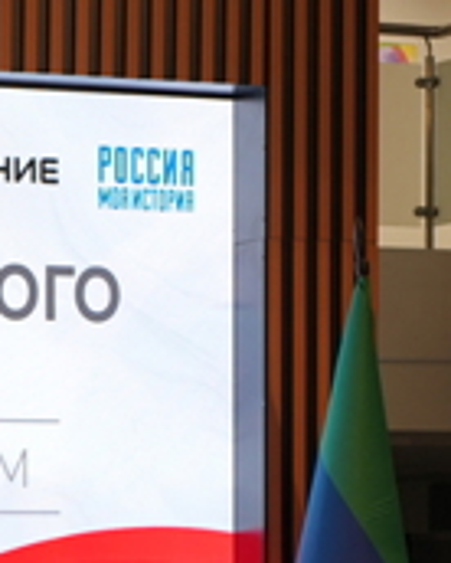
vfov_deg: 9.4
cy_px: 808
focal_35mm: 200
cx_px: -123
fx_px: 3331
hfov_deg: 7.7
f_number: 2.8
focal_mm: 49
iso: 200
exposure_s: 1/125
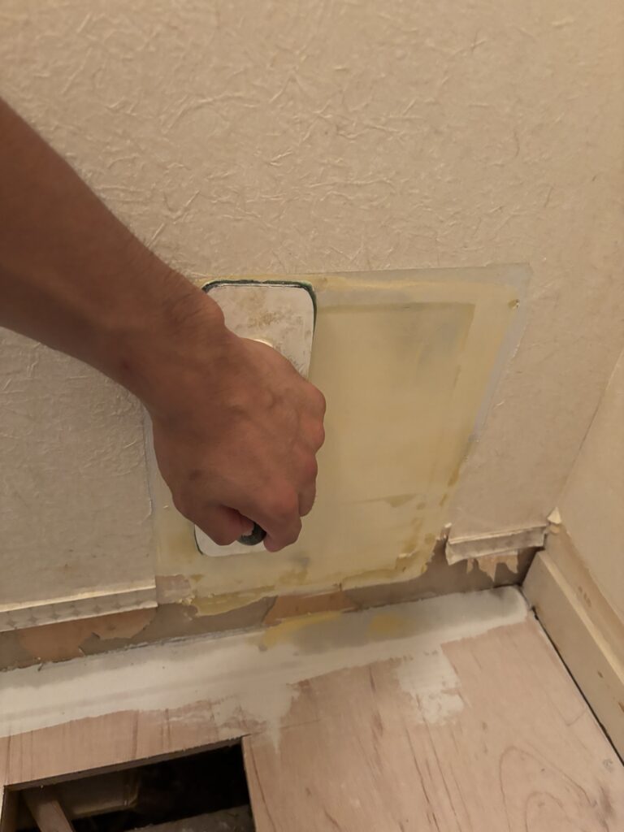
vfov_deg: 67.3
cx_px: 312
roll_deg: -5.2
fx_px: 625
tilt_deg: -36.6
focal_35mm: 26
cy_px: 416
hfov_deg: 53.1
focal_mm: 5.96
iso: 640
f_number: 1.6
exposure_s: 1/33
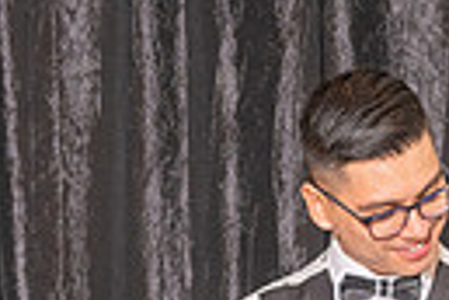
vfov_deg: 5.5
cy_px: 519
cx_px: 13
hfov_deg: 8.3
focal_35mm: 248
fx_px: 3093
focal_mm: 48
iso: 800
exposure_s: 1/200
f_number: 4.5
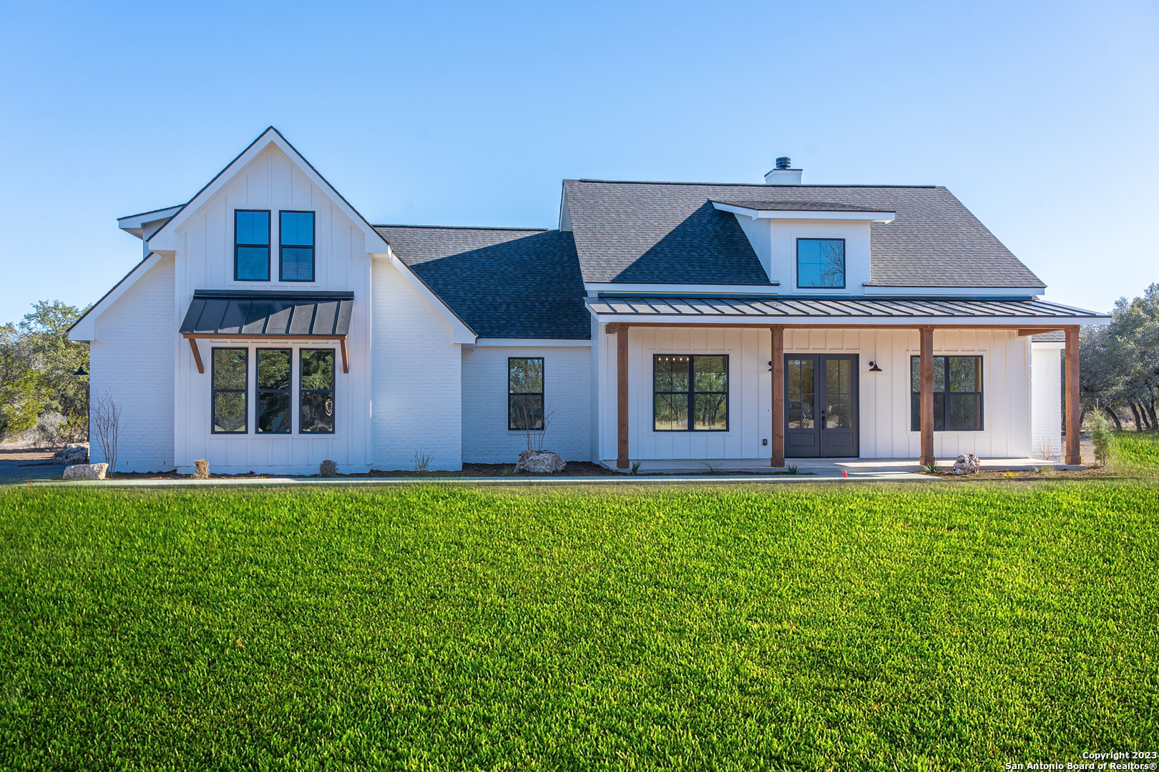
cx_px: 580
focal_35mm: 31
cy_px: 386
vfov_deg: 42.3
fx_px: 998
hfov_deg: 60.3
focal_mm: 31
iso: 400
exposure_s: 1/400
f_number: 8
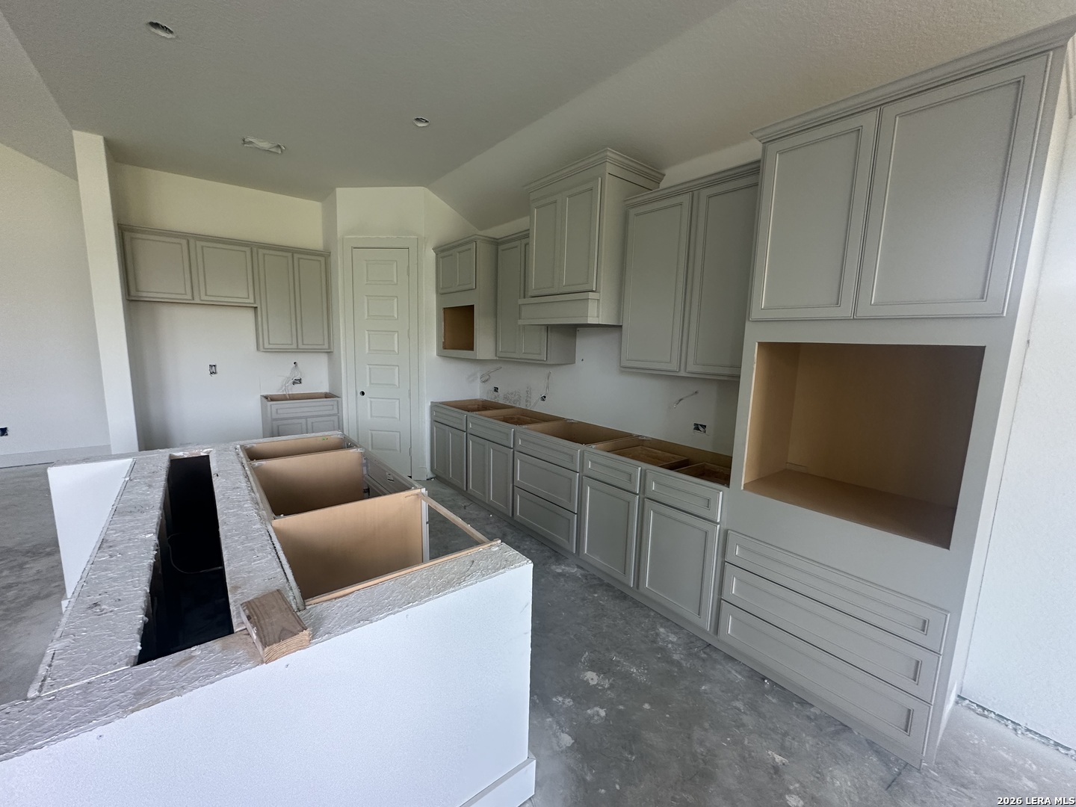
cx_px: 538
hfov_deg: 102.1
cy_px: 404
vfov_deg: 85.7
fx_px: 435
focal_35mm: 14
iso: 200
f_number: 2.2
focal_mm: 2.22
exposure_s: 1/99
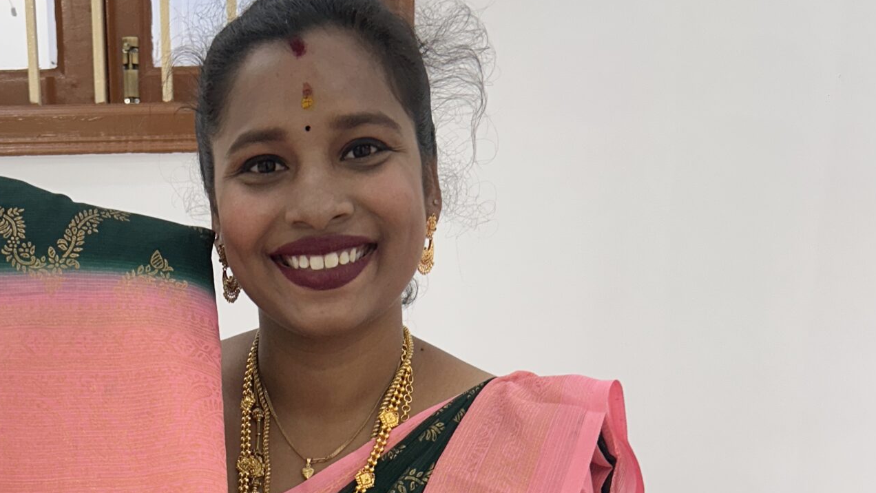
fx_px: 1324
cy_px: 695
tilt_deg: -15.8
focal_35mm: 57
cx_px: 279
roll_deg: +0.3
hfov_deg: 36.2
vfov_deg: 19.0
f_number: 1.5
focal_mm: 5.7
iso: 100
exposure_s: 1/100
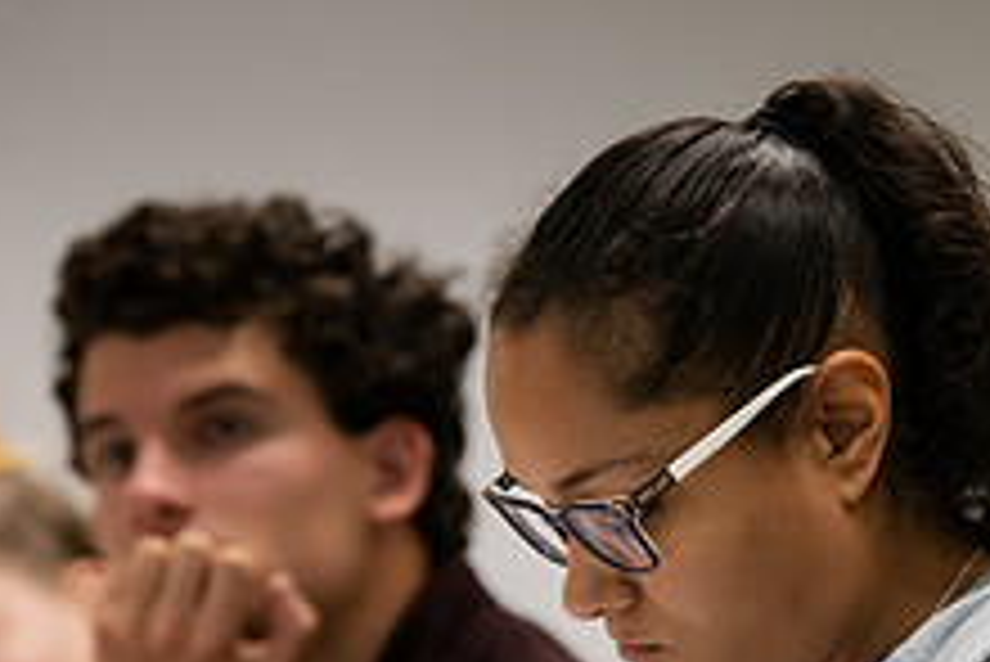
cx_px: 909
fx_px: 8861
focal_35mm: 322
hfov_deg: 6.4
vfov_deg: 4.3
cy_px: 718
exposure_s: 1/250
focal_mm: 122
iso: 1600
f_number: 3.2
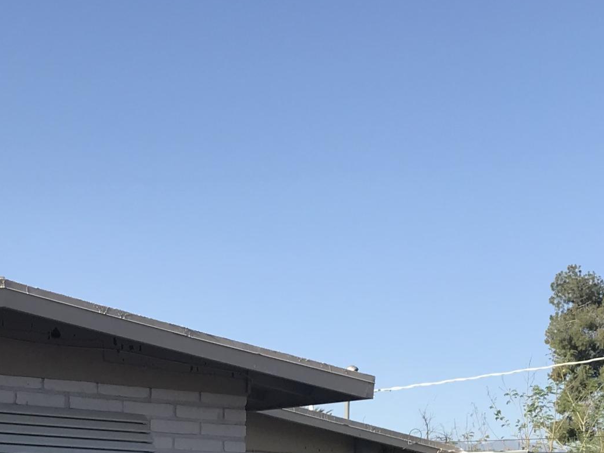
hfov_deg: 23.9
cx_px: 154
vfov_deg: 17.7
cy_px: 472
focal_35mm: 81
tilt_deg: +4.2
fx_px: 1413
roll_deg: -0.4
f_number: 1.8
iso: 20
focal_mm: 3.99
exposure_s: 1/1429
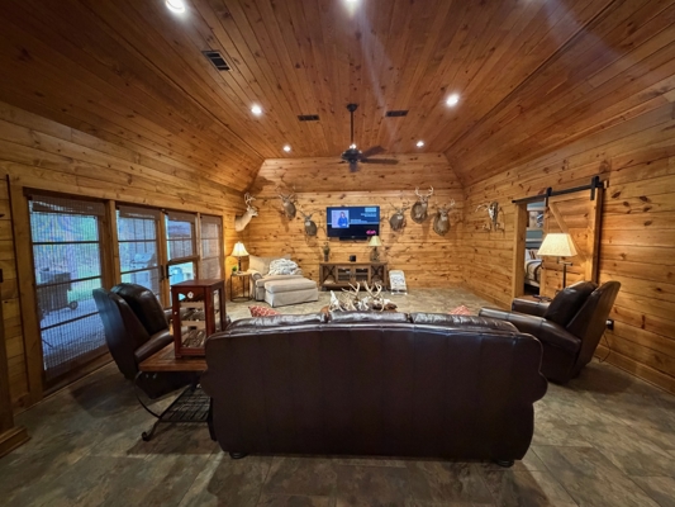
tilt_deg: -4.6
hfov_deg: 102.1
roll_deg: +1.1
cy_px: 254
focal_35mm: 14
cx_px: 338
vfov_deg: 85.7
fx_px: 273
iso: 1250
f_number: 2.2
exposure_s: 1/40
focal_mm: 2.22
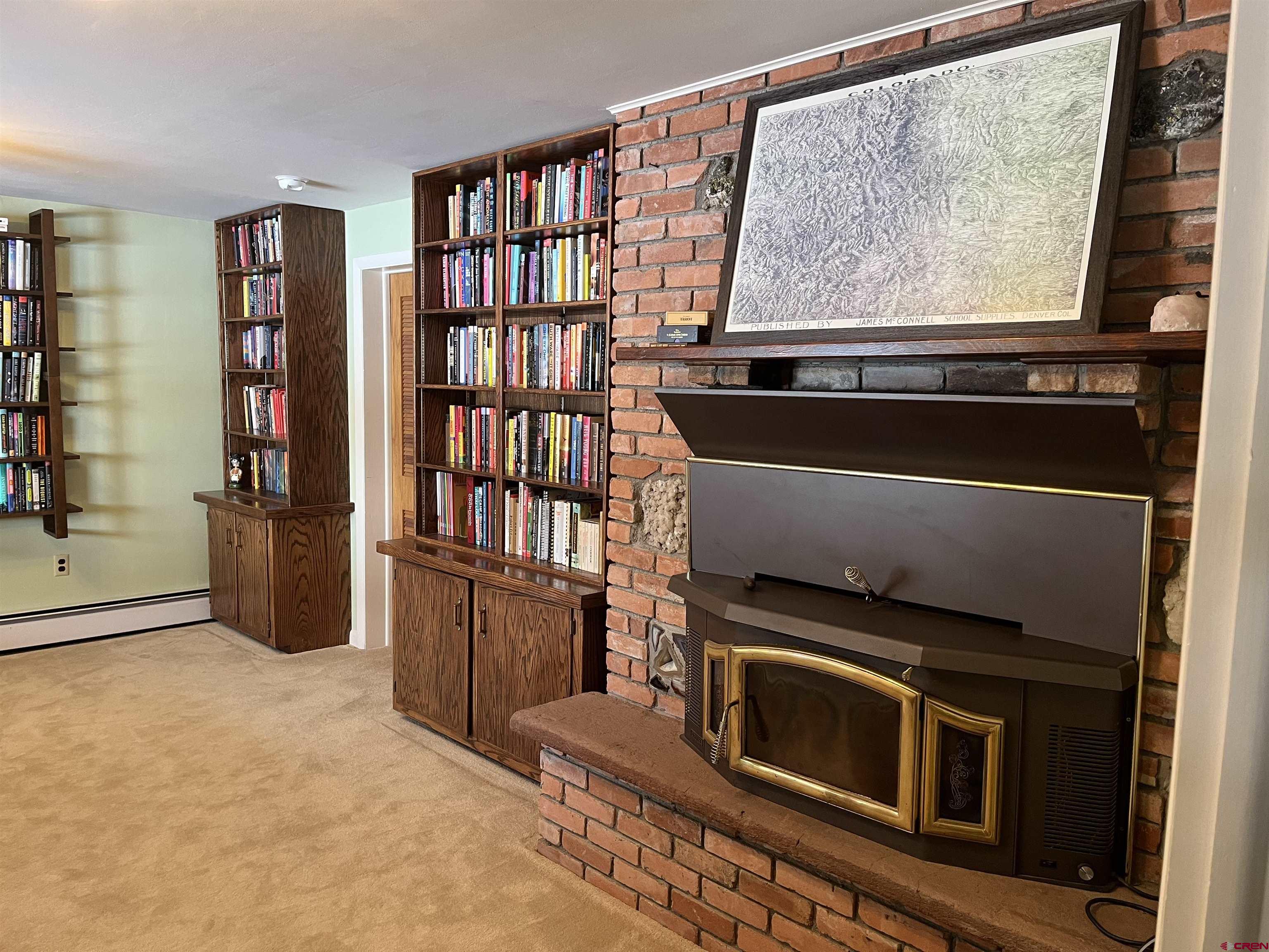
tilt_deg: -5.9
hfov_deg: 67.3
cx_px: 634
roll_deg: -1.4
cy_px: 476
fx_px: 953
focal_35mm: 26
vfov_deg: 53.1
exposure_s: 1/60
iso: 200
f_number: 1.6
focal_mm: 5.1
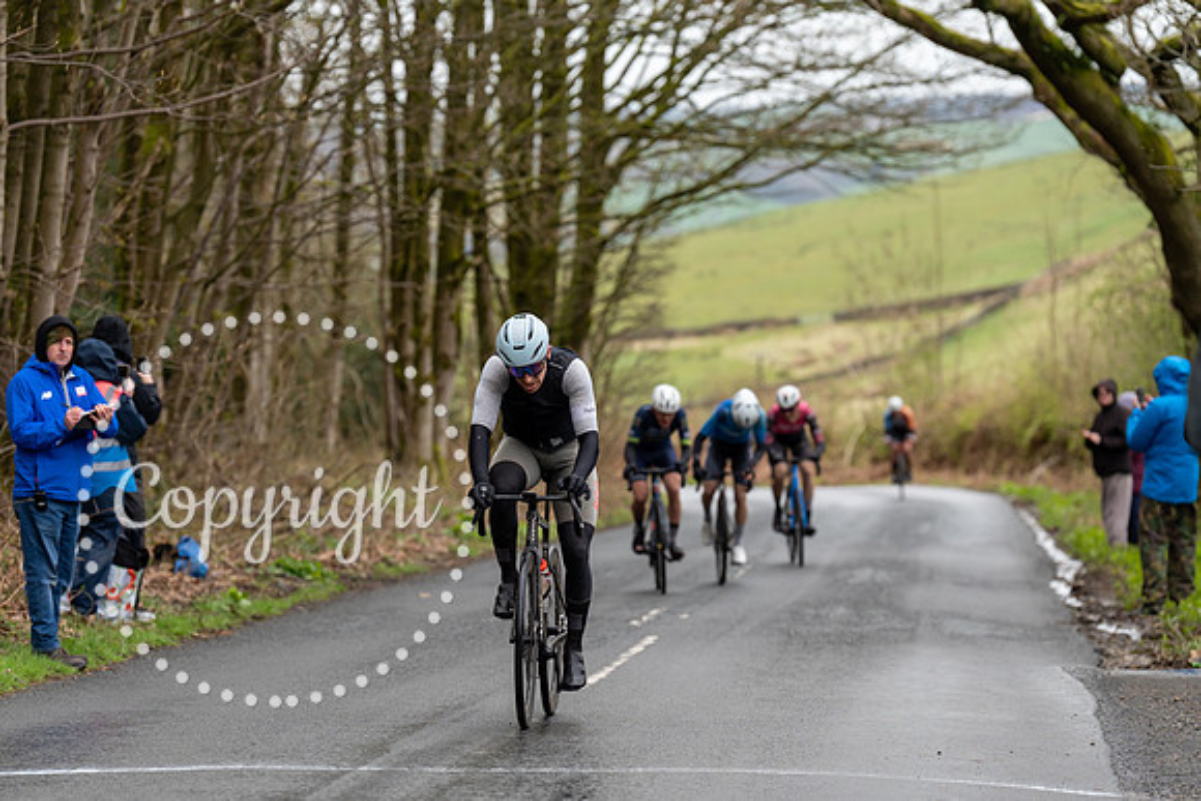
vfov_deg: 9.3
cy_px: 400
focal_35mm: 148
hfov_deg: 13.9
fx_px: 4938
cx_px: 600
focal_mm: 148
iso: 500
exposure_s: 1/1000
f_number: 3.5
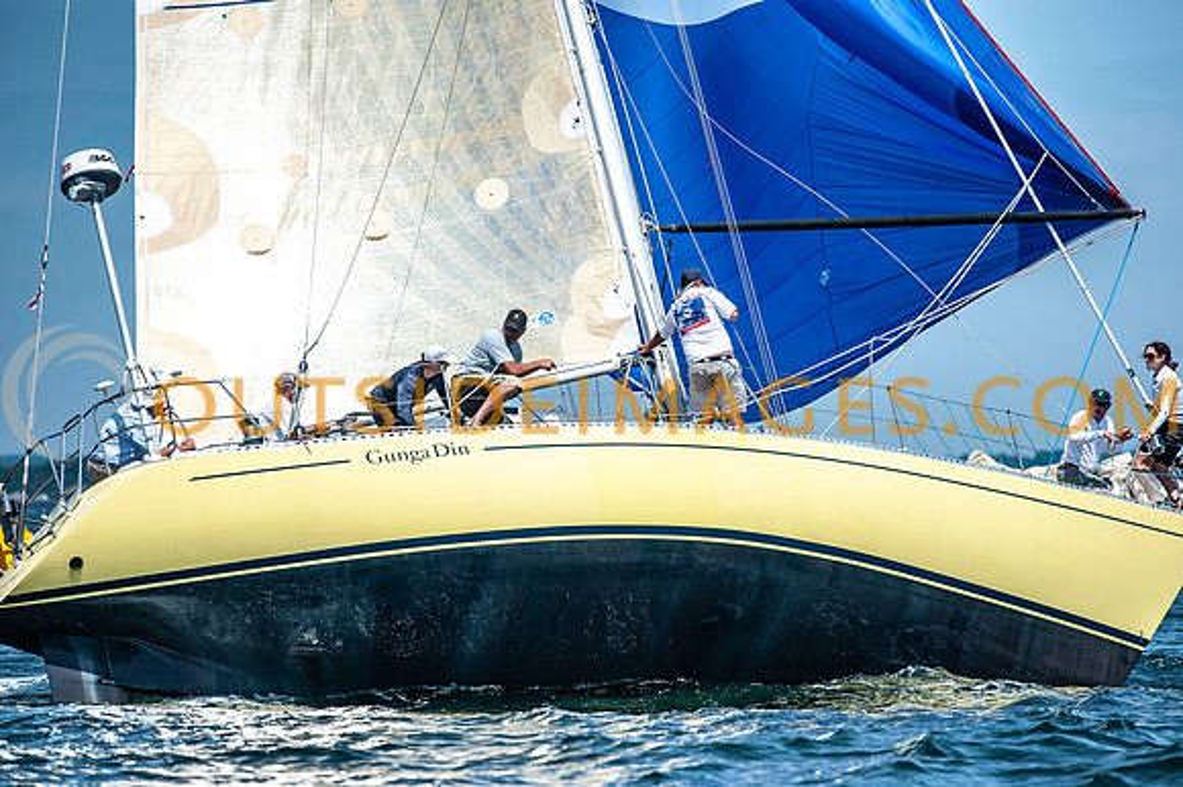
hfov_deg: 6.9
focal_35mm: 300
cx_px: 592
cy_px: 394
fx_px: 9852
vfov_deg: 4.6
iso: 250
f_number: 5
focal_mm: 300
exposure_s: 1/2500
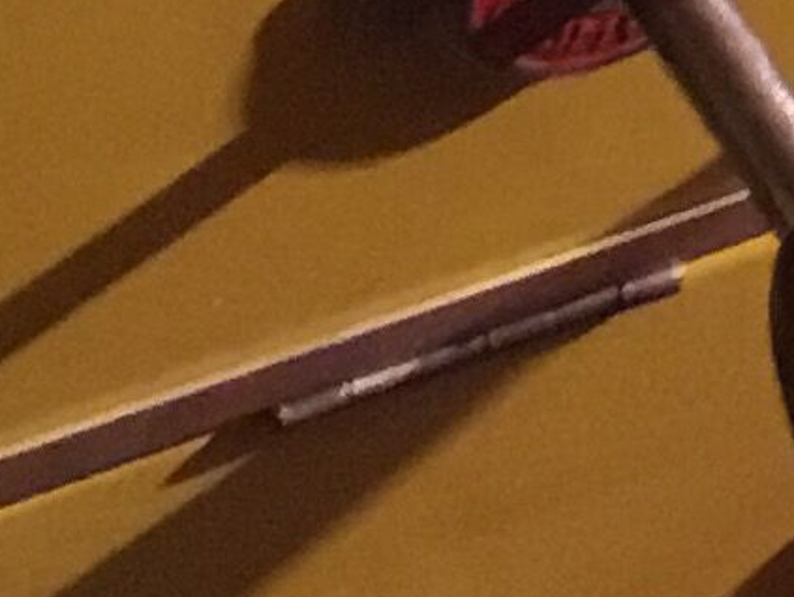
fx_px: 5487
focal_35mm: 239
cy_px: -745
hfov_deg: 8.0
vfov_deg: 6.0
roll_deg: -21.8
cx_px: 1473
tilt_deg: -39.0
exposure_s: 1/33
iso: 200
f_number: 2.4
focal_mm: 3.3
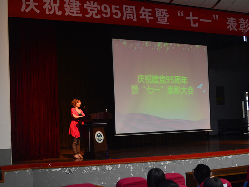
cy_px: 93
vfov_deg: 24.8
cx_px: 136
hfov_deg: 32.7
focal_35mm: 59
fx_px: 424
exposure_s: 1/30
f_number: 5.6
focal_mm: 36
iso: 1100
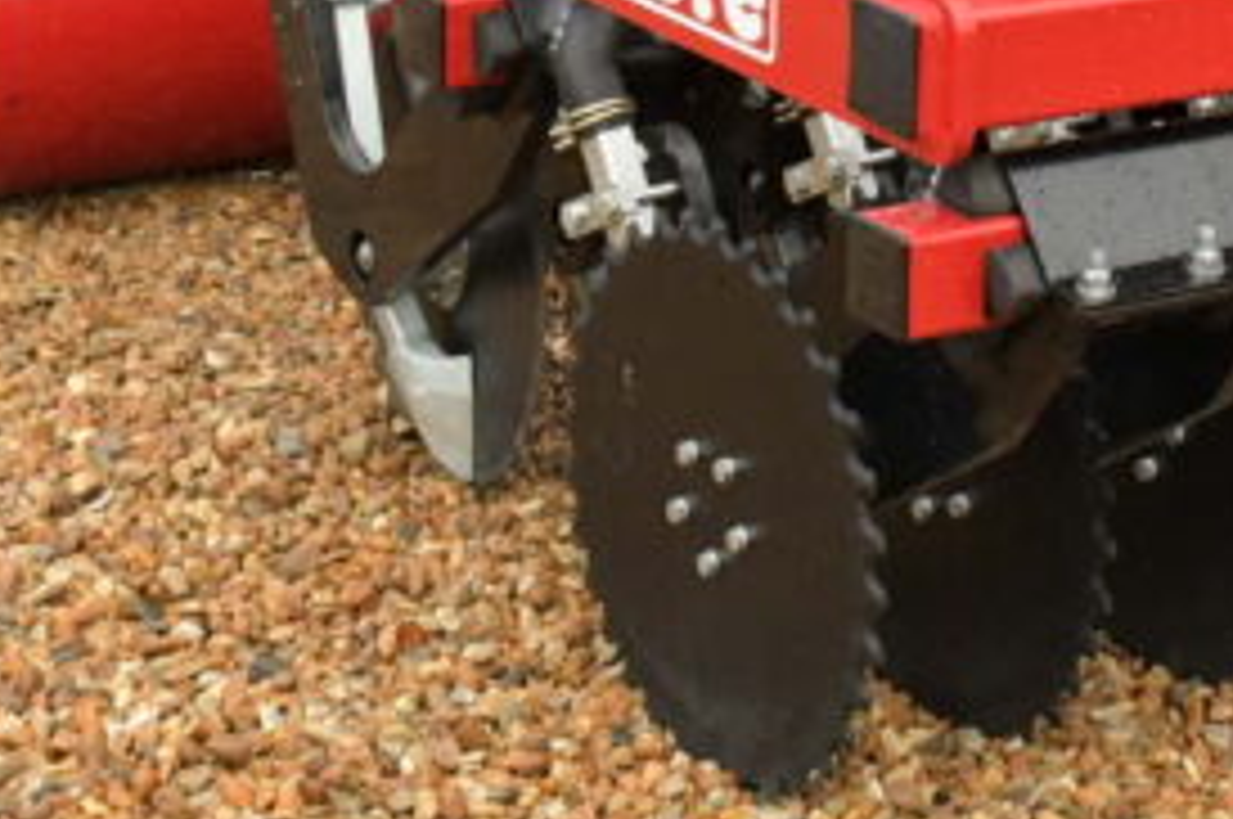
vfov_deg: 9.1
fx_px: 4995
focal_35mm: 146
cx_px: 1260
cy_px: -502
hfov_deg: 13.8
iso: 2500
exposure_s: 1/80
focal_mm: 26
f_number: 11
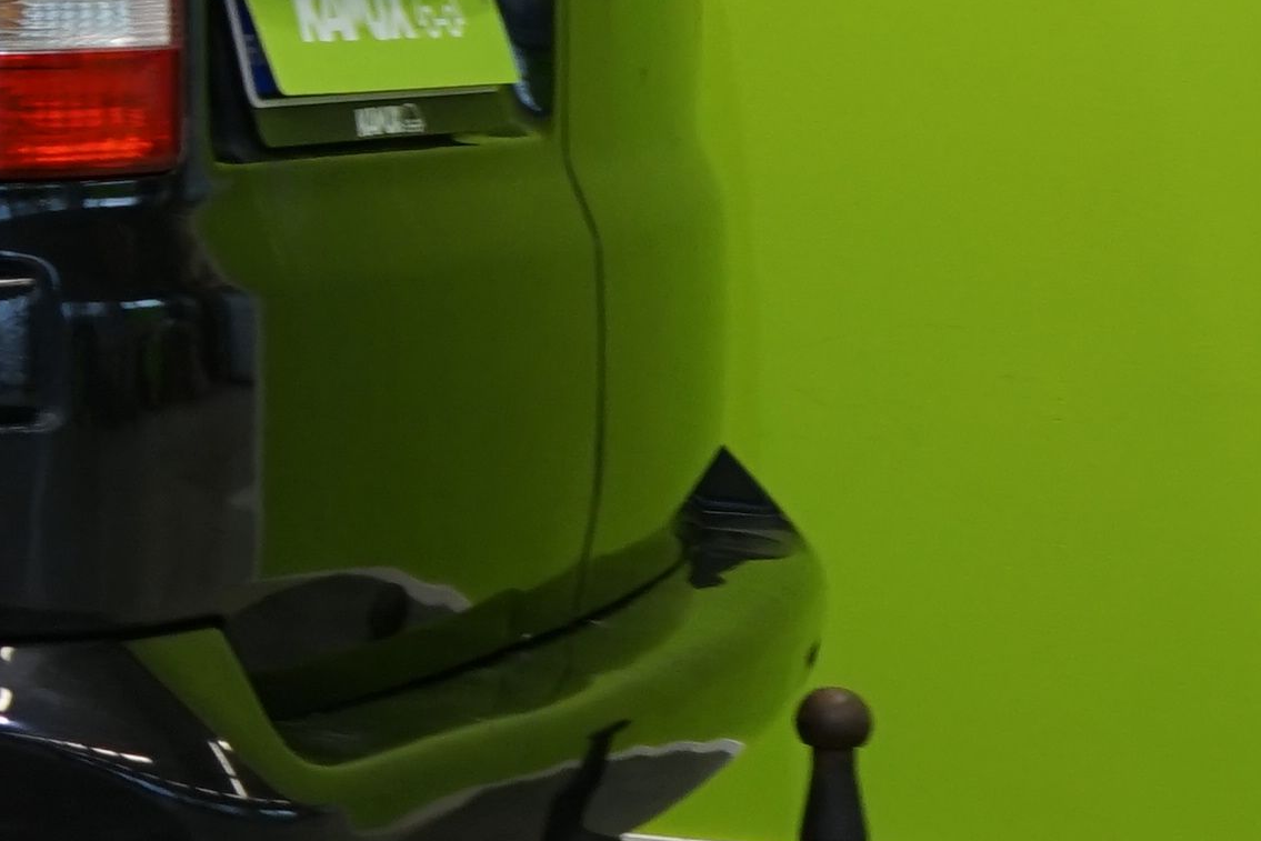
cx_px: -1680
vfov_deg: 9.2
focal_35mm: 148
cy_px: 68
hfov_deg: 11.6
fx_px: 5184
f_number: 6.3
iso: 640
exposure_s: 1/30
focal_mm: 28
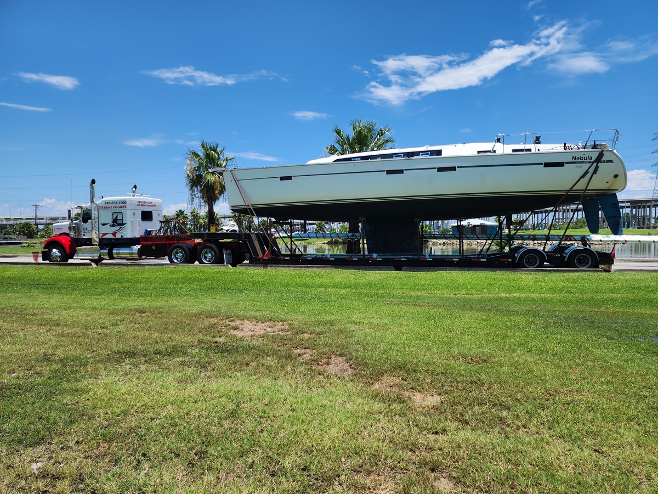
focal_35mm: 23
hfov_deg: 73.9
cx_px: 329
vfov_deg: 58.9
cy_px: 247
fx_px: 437
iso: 12
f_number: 1.8
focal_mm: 6.4
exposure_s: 1/1272
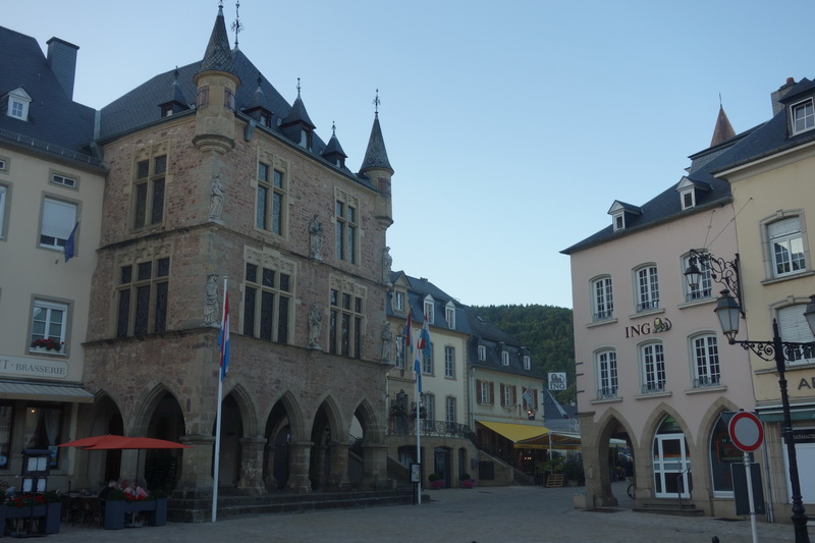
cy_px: 272
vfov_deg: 36.9
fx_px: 815
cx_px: 408
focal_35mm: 36
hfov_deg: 53.1
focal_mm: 13.42
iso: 125
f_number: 4.5
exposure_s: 1/100
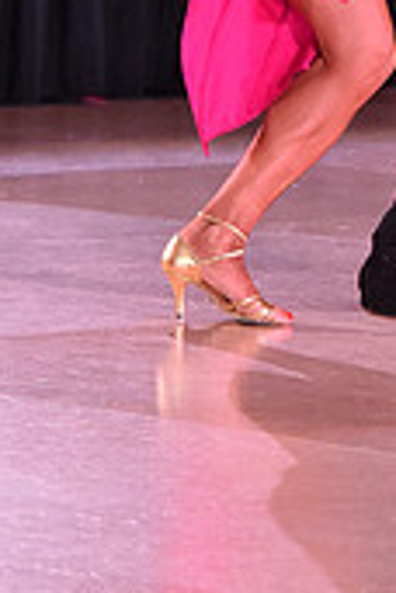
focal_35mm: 576
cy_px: -198
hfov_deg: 2.4
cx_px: 498
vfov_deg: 3.6
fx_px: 9503
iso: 2500
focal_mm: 170
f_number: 5.6
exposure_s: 1/320
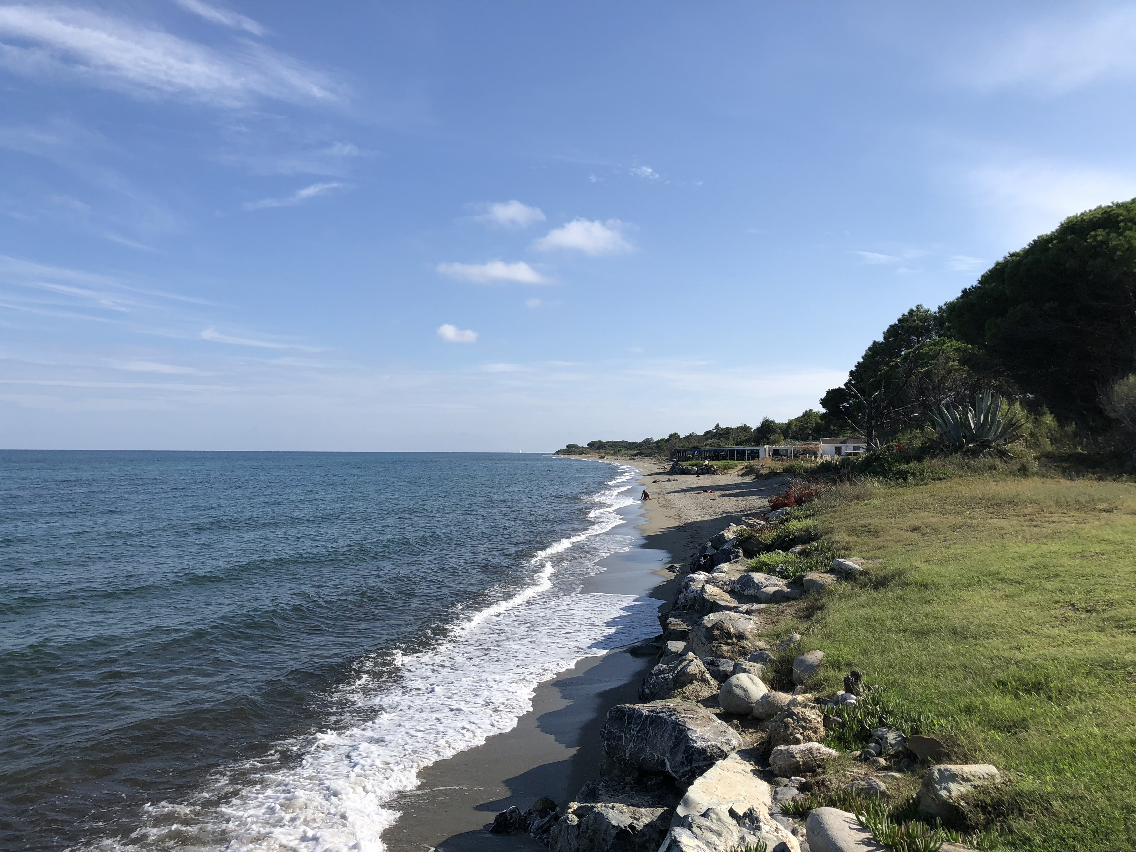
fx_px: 919
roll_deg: +0.8
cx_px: 568
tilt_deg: +1.8
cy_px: 426
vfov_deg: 49.7
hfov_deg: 63.4
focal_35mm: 28
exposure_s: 1/2667
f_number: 1.8
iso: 20
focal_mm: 4
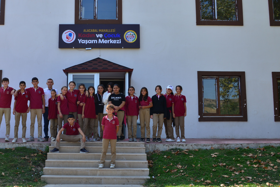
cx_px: 102
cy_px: 78
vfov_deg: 24.6
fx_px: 428
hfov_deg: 36.0
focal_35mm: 55
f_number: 4.5
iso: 100
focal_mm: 32
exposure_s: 1/400
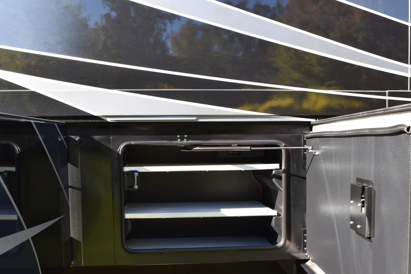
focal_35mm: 43
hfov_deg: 45.7
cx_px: 206
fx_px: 487
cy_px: 184
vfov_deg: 31.2
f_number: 7.1
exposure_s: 1/200
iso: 400
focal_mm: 21
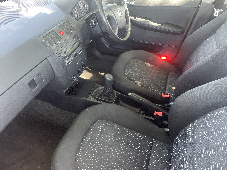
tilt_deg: -42.5
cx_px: 114
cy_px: 85
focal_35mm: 26
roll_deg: -0.5
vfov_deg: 53.1
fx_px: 170
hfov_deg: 67.3
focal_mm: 4.2
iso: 500
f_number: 1.6
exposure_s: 1/49
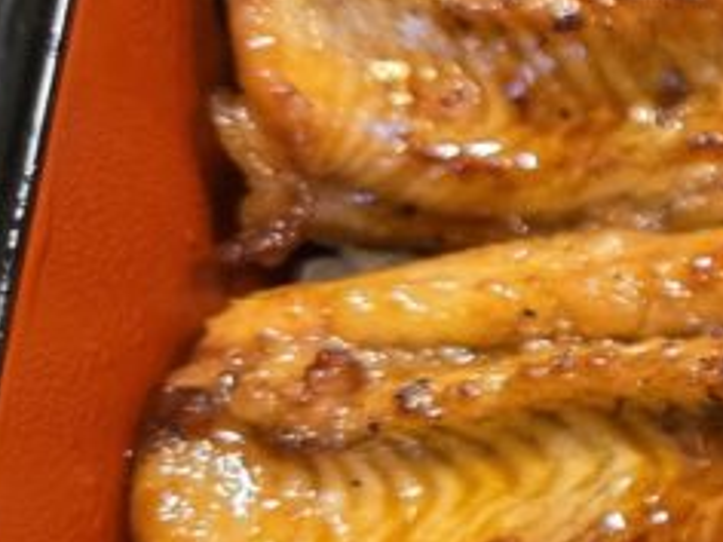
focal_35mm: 100
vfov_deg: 14.8
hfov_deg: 15.5
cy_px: 328
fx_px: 2089
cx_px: 1471
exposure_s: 1/37.3
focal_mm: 5.4
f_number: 1.8
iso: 400
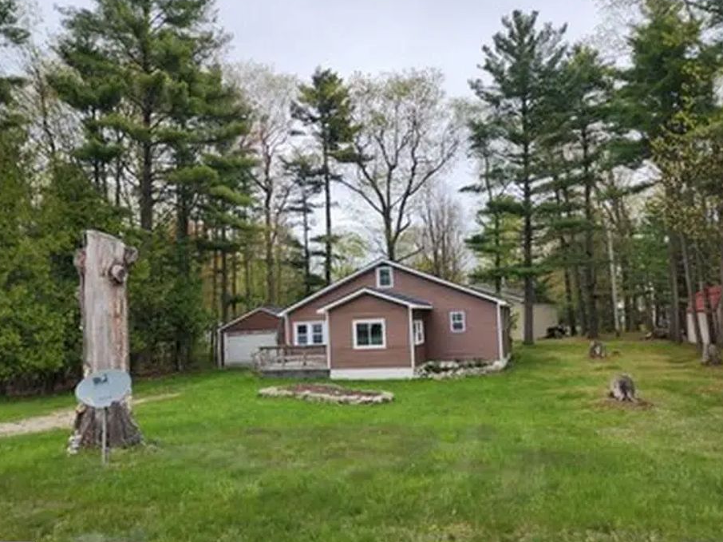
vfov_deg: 53.0
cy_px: 295
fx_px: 543
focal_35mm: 26
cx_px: 377
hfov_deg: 67.3
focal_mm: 6.4
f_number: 1.8
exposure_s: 1/779
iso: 12
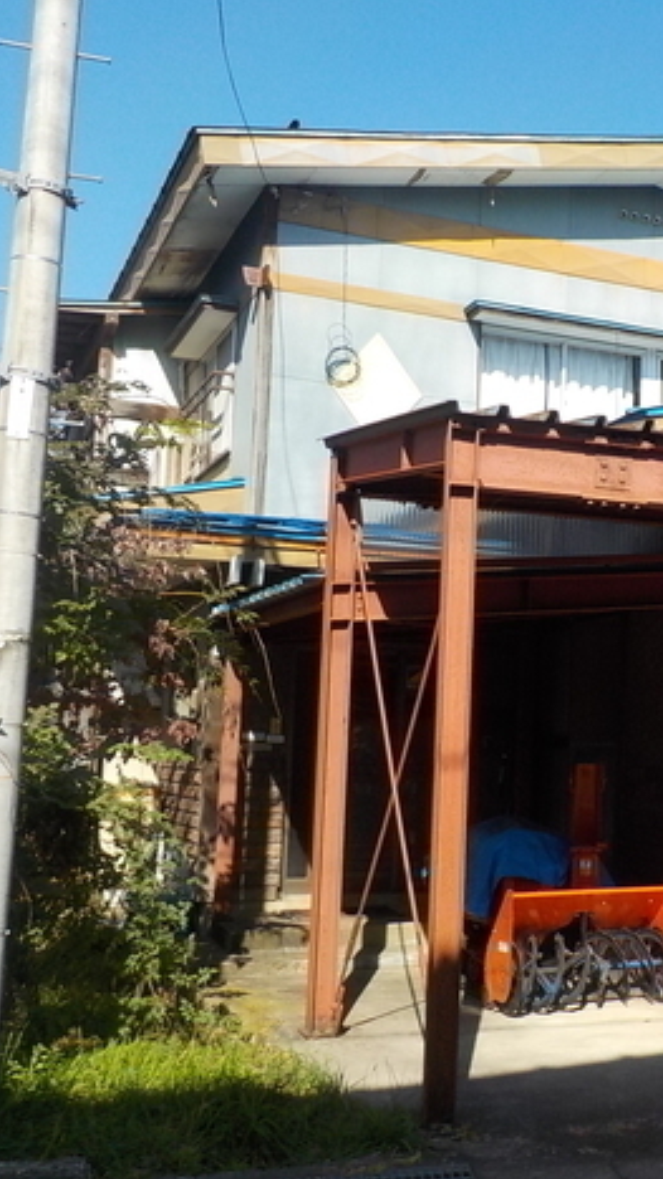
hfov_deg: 25.7
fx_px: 1376
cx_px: 668
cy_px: 586
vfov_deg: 46.4
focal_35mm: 44
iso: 125
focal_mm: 4.1
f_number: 3.3
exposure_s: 1/800
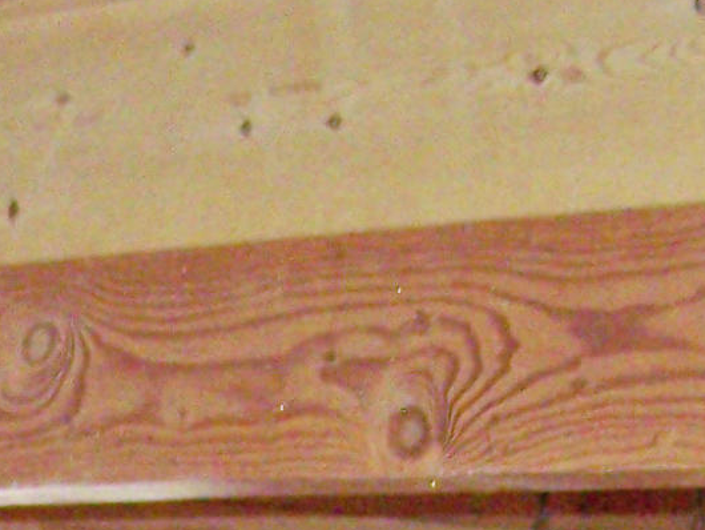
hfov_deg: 8.7
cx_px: -712
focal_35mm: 215
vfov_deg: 6.5
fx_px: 4381
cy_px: 1354
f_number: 2.8
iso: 160
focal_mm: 6.3
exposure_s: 1/60
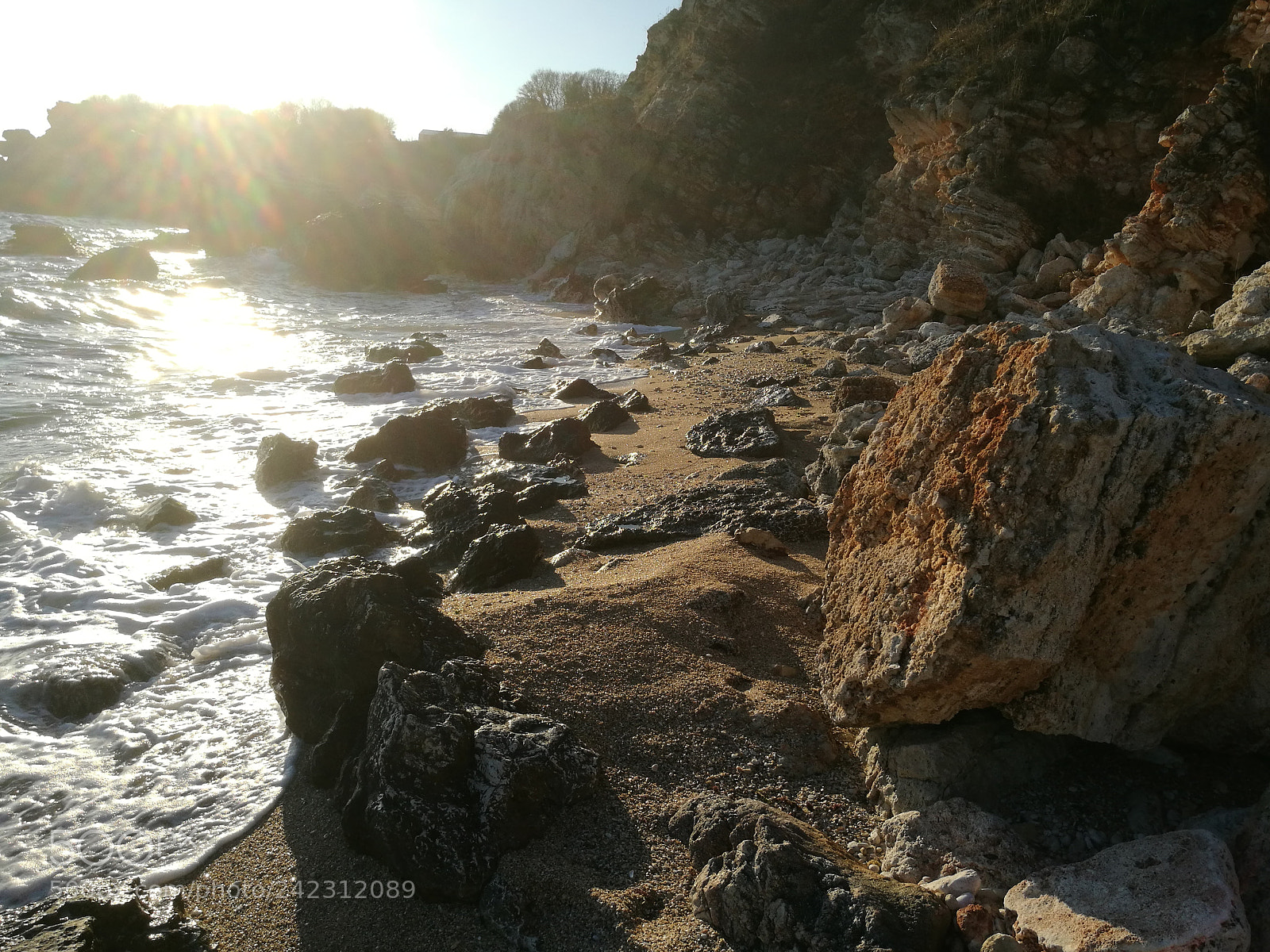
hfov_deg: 65.3
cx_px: 635
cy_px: 476
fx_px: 991
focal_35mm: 27
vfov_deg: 51.4
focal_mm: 4.5
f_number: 2.2
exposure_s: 1/1362
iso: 50
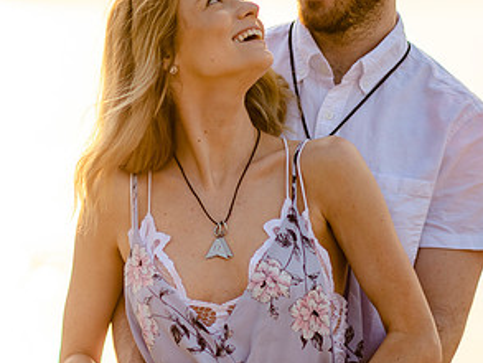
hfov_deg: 8.1
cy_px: 120
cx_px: 199
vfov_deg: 6.1
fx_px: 3392
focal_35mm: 243
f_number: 1.8
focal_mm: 85
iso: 125
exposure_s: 1/2000
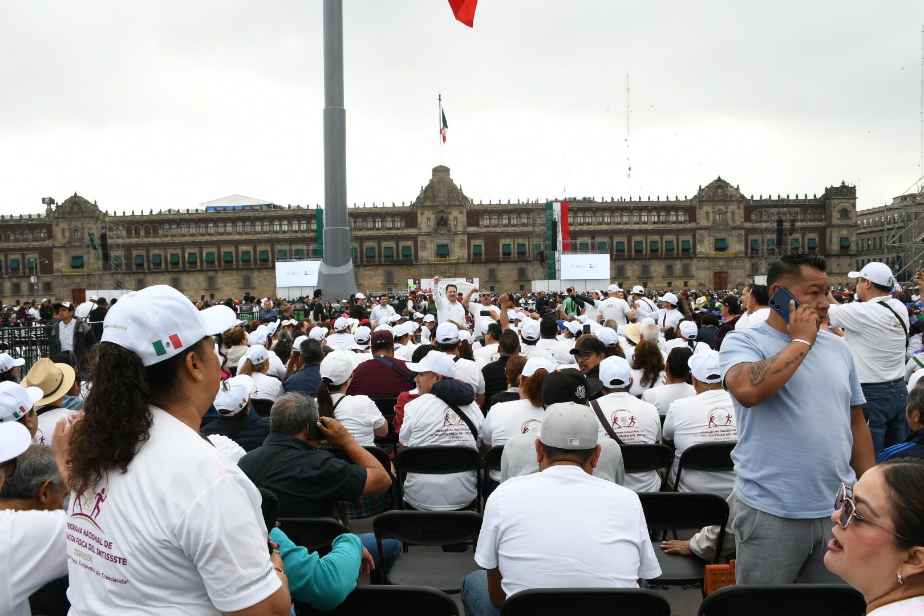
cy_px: 308
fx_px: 770
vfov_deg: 43.6
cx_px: 462
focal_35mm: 30
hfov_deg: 61.9
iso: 200
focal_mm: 20
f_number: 9
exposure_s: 1/125
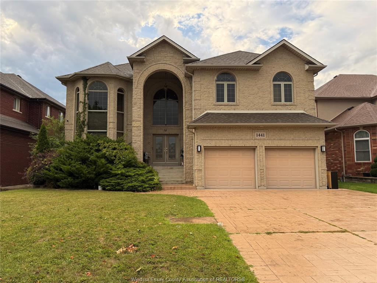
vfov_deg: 56.8
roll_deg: +0.3
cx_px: 188
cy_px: 142
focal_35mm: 24
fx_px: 261
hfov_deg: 71.6
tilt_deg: +5.5
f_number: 1.78
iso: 100
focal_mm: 6.76
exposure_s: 1/632
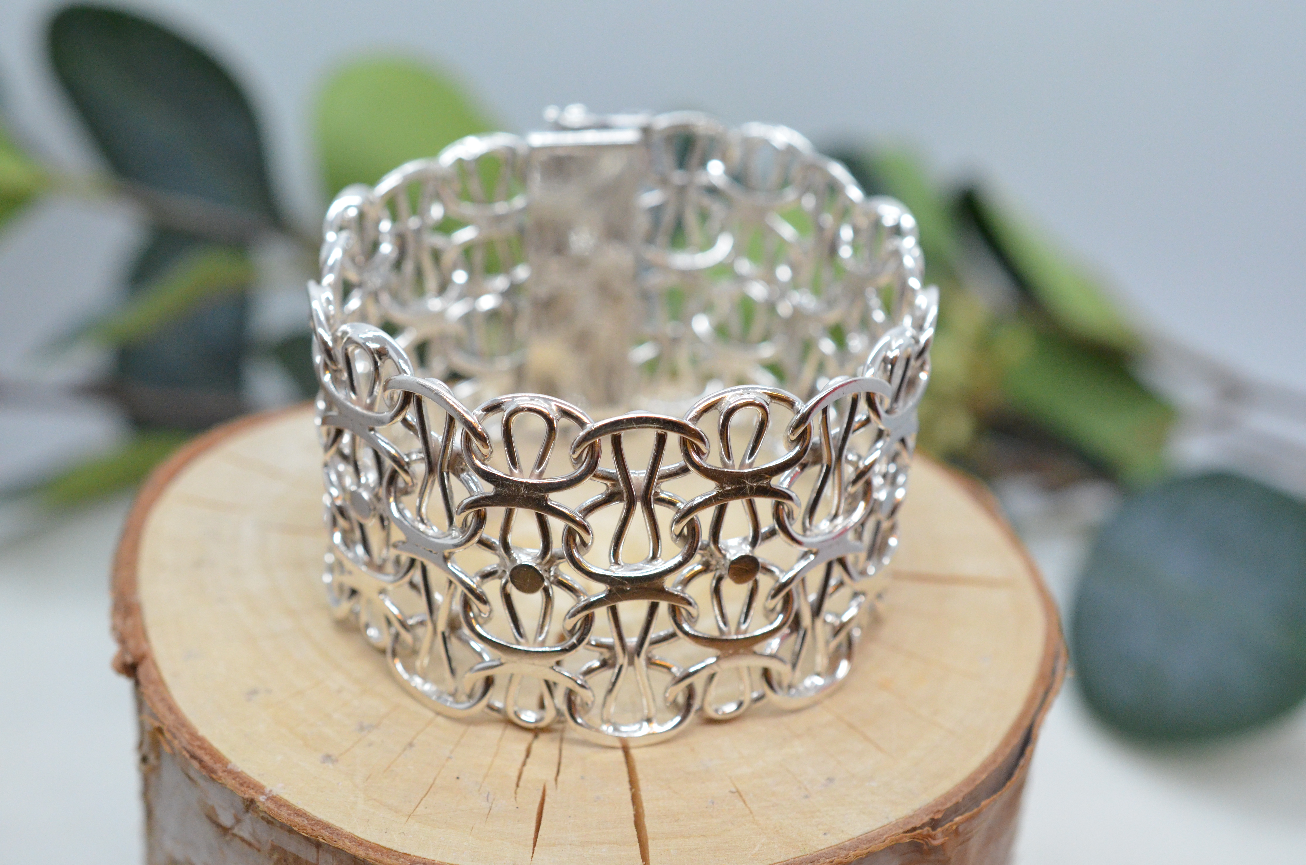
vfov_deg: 22.5
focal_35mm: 60
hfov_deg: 33.5
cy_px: 432
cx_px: 653
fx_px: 2172
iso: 3200
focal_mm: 40
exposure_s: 1/1000
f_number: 6.3
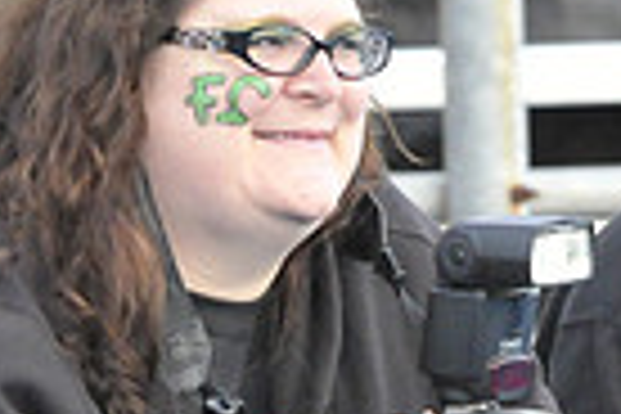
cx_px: 441
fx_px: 36188
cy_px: 225
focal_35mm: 2098
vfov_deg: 0.7
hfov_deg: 1.0
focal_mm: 500
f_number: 10
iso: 12800
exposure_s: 1/640
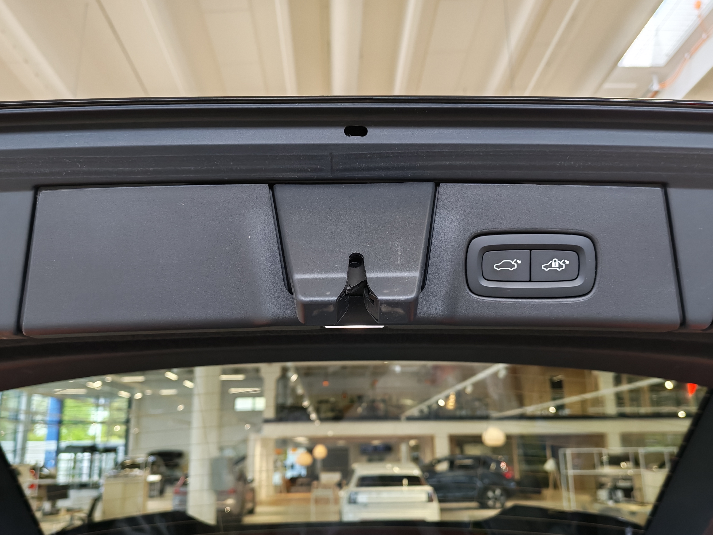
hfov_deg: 54.0
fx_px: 700
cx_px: 356
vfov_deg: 41.8
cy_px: 268
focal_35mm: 34
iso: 250
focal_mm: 6.12
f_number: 1.9
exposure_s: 1/100
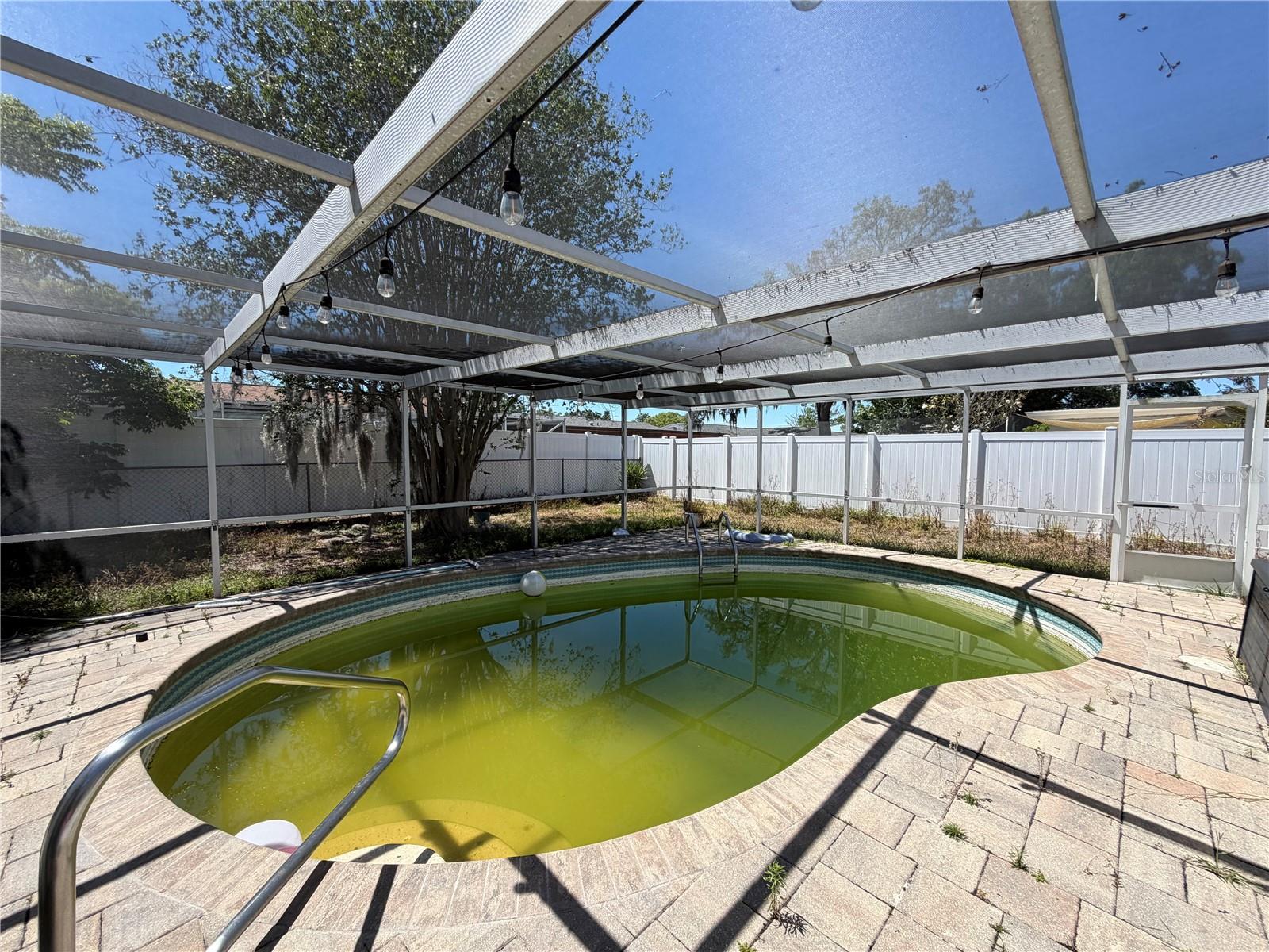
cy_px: 476
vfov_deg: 85.7
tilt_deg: -3.1
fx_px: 513
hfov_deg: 102.1
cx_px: 634
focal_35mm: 14
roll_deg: -0.2
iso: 40
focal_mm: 2.22
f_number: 2.2
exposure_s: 1/770
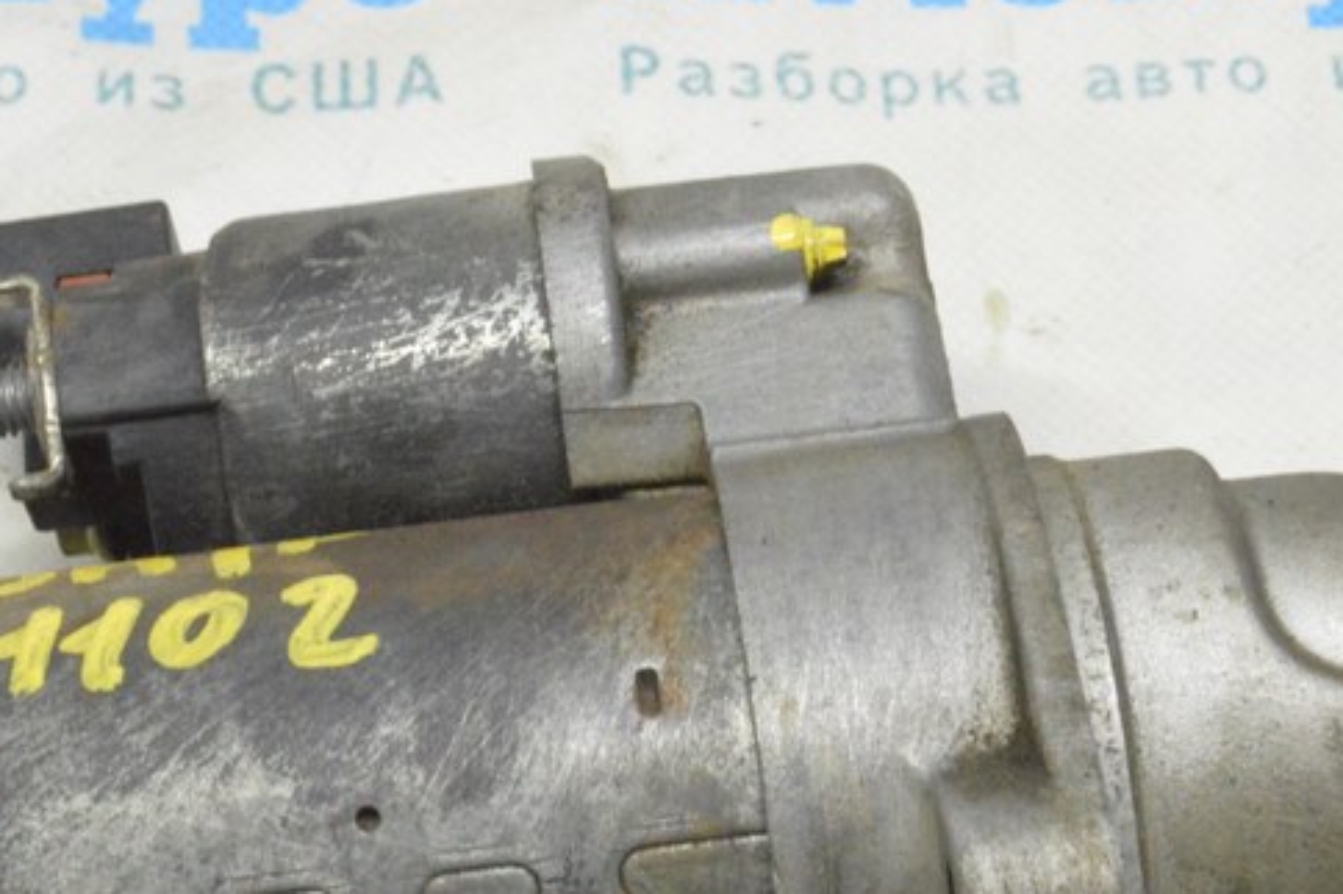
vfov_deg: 12.3
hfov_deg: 18.4
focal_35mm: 111
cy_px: 579
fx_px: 4140
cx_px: 688
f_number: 20
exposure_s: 1/15
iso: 6400
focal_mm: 35
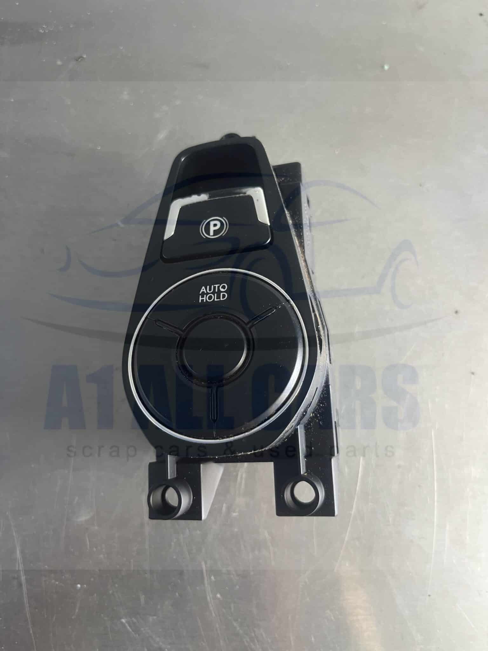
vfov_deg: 67.3
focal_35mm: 26
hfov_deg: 53.1
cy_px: 326
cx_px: 244
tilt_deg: -79.9
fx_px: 489
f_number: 1.6
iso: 160
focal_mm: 5.1
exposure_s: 1/60
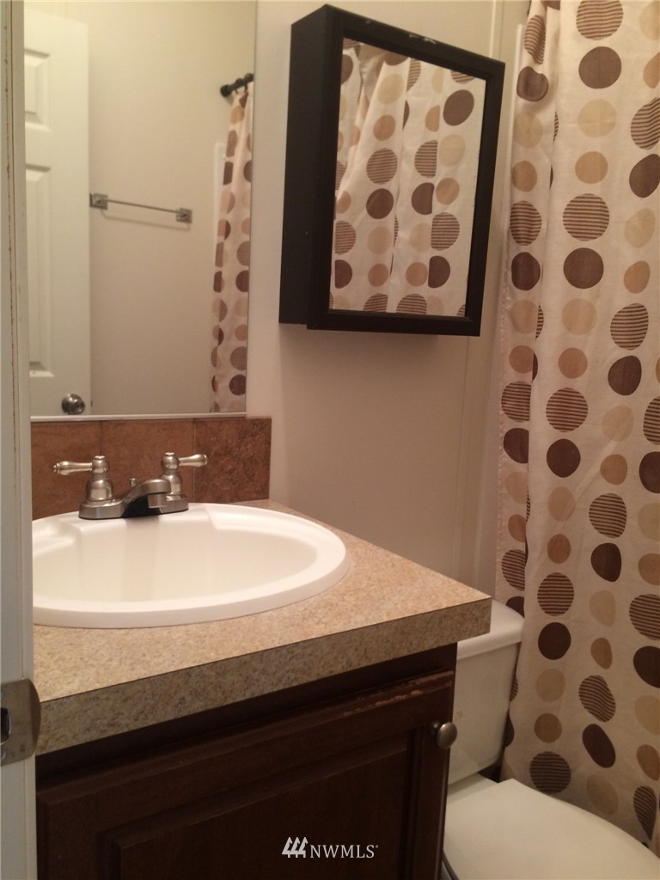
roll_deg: -1.8
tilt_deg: -7.9
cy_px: 440
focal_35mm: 29
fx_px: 737
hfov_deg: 48.2
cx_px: 330
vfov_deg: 61.7
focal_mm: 4.15
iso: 100
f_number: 2.2
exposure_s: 1/30
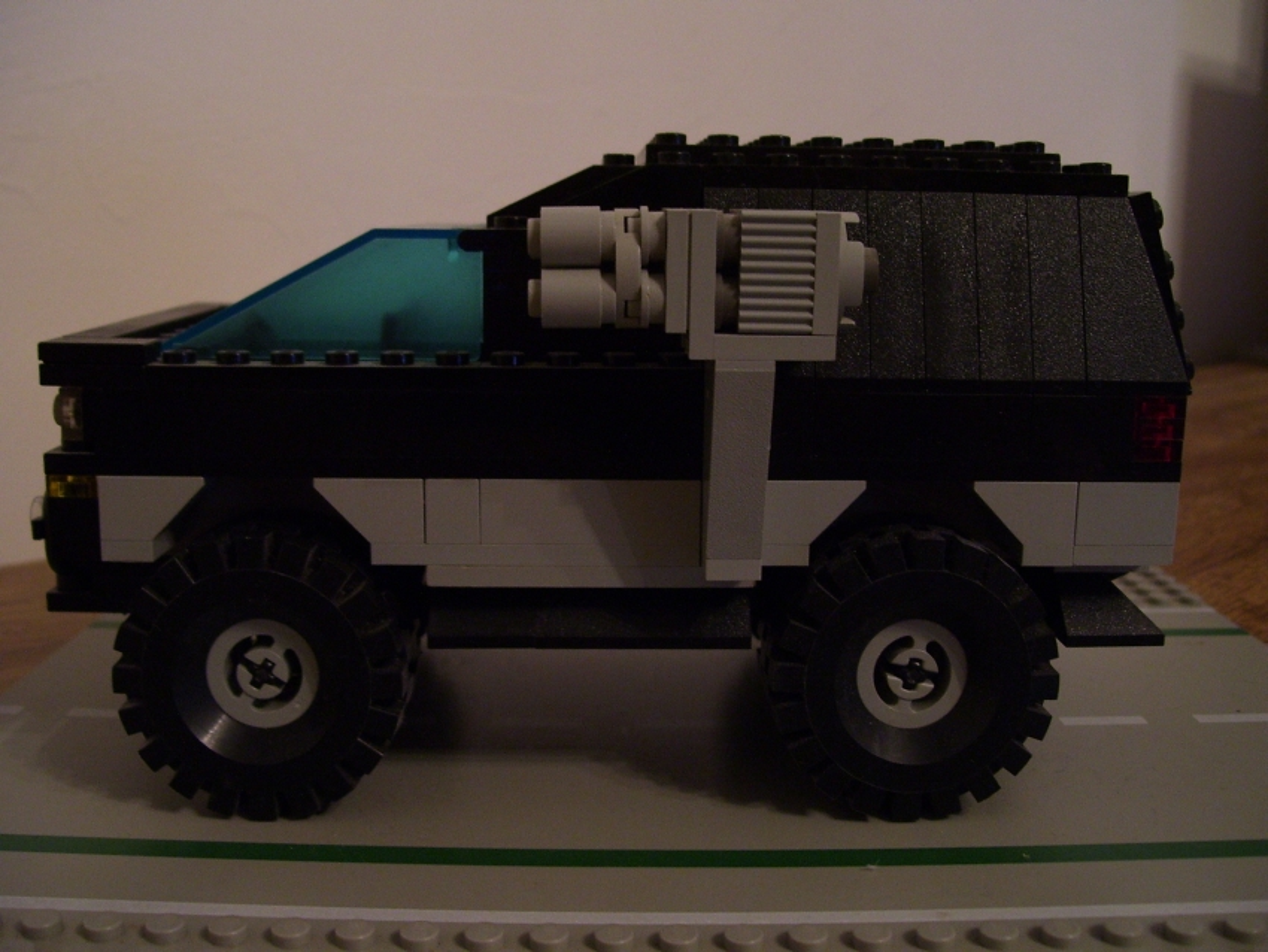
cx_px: 634
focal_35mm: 37
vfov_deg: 38.7
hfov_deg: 50.1
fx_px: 1356
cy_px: 476
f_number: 2.7
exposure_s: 1/8
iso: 160
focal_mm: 6
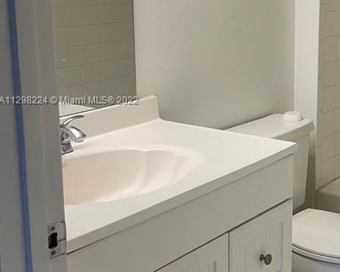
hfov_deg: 26.0
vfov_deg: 22.1
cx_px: 344
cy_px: 101
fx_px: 694
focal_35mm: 69
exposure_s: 1/120
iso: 40
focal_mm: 4.2
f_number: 1.6
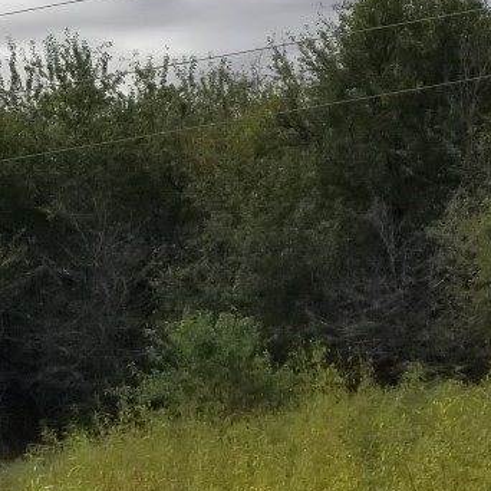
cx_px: 770
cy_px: 141
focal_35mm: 129
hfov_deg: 12.7
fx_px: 2070
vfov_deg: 13.5
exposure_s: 1/5248
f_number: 1.7
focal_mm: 4.3
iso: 50
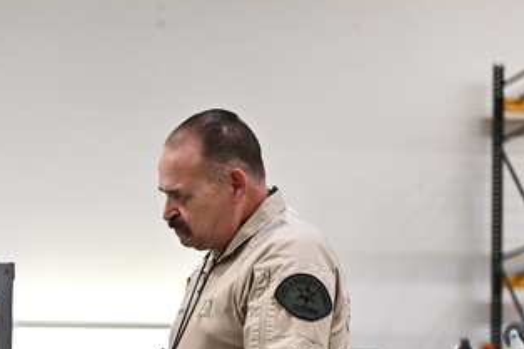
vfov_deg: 11.4
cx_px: -182
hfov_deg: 16.8
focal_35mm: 114
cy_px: 553
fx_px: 1658
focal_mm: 35
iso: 640
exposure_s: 1/500
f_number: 1.2
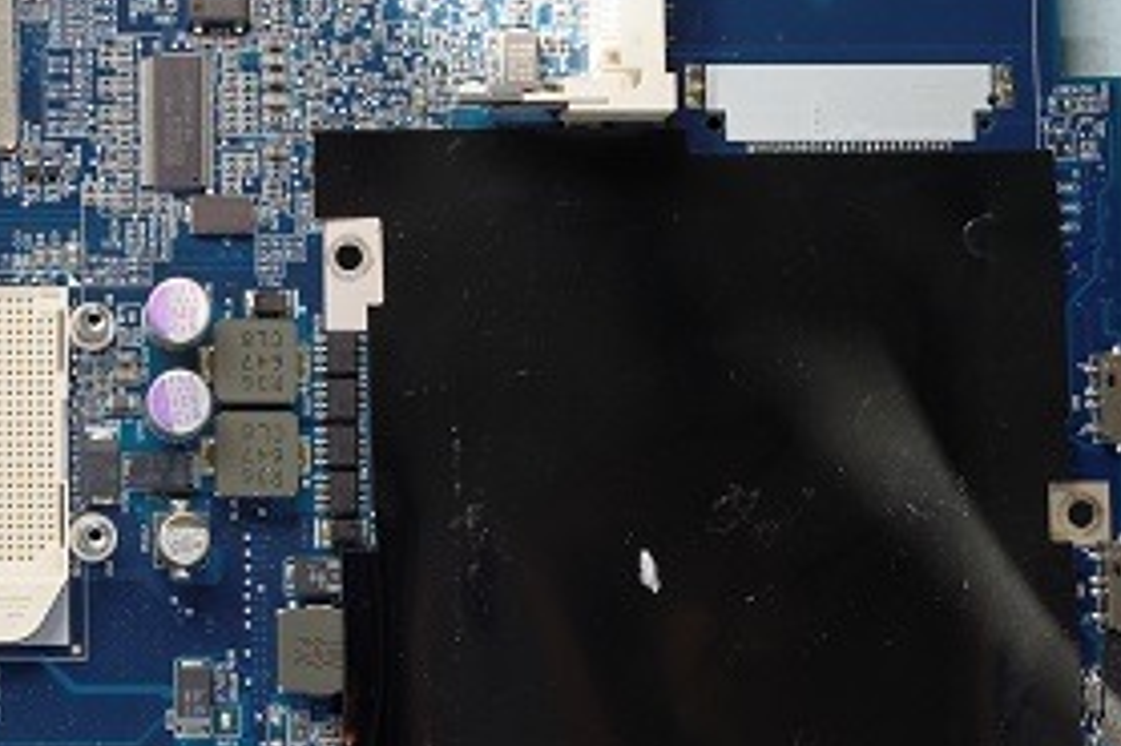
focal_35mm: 89
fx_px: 2770
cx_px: 101
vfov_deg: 15.3
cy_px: 492
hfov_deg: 22.3
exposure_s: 1/15
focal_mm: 22
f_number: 8
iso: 100
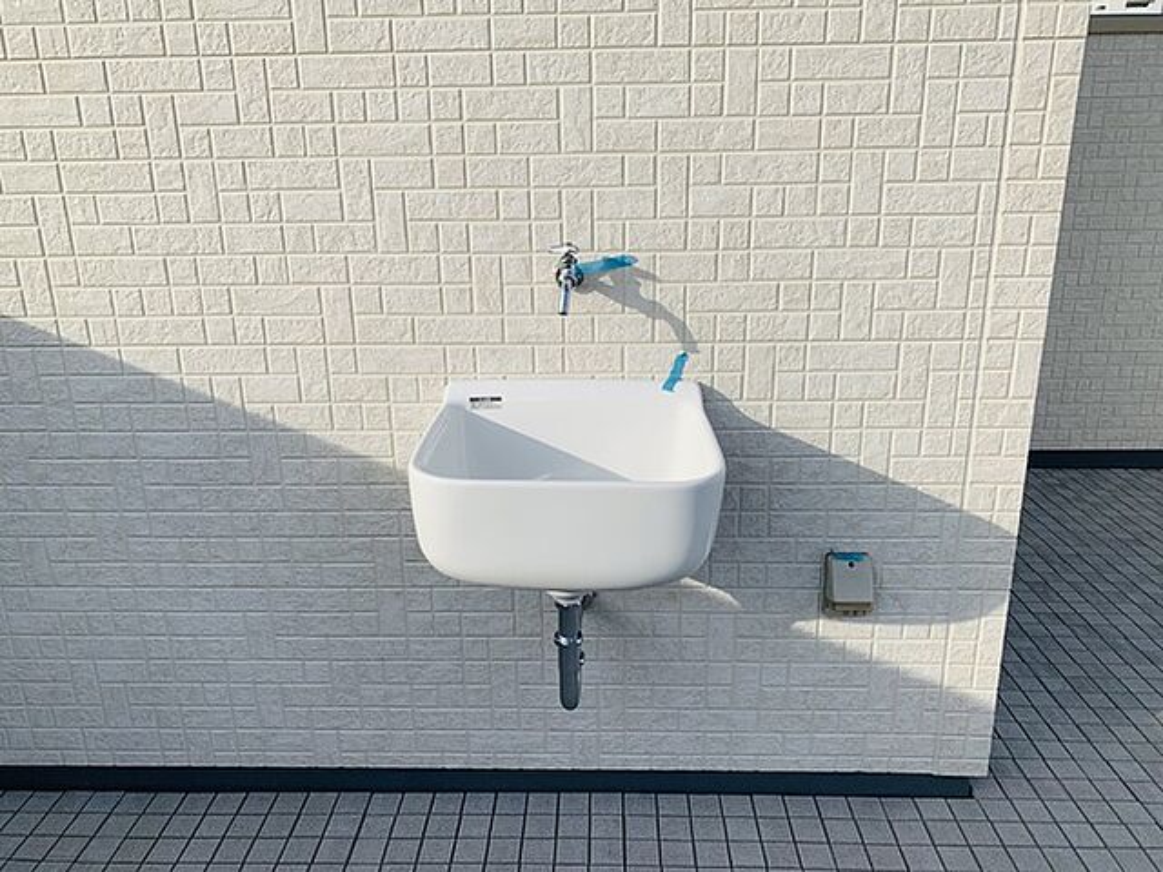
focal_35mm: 26
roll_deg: +0.0
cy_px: 436
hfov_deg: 67.3
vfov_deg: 53.1
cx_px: 582
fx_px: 874
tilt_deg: -17.3
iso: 25
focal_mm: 4.25
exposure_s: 1/2481
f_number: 1.8
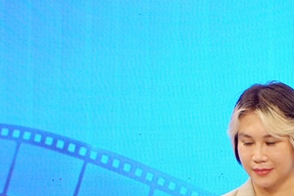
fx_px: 4026
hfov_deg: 4.2
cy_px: 311
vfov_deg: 2.8
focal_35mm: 493
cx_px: 282
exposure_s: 1/200
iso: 800
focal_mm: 99
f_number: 4
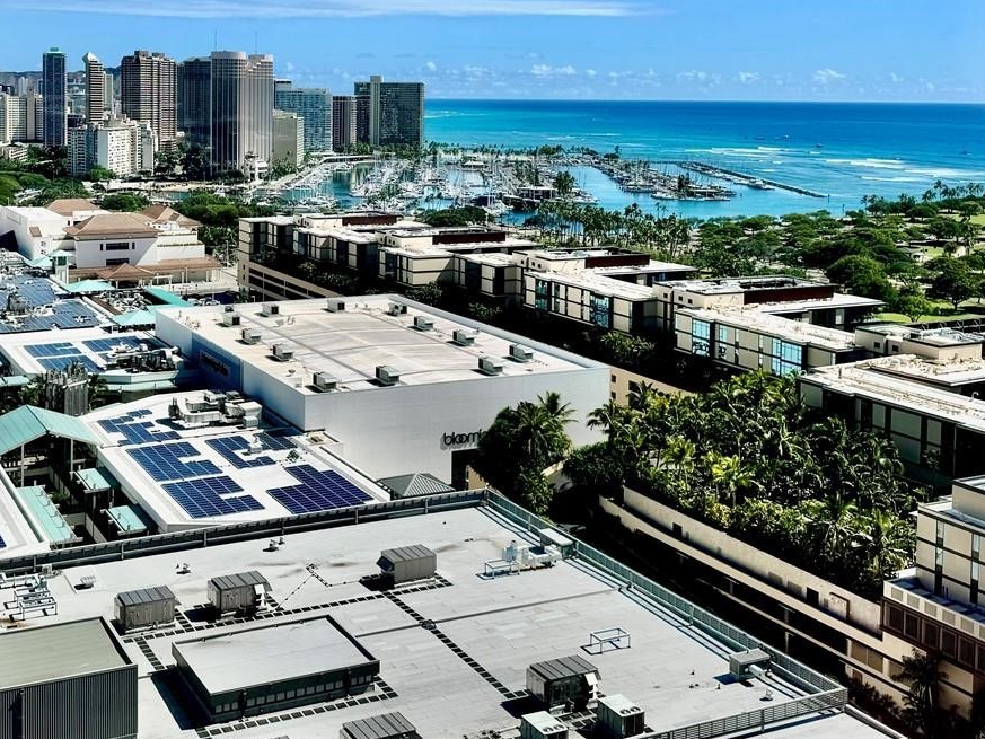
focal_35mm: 44
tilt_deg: -3.3
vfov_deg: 32.0
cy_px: 151
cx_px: 333
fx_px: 1252
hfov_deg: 42.4
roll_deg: -1.2
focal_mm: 6.86
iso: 80
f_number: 1.78
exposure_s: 1/832
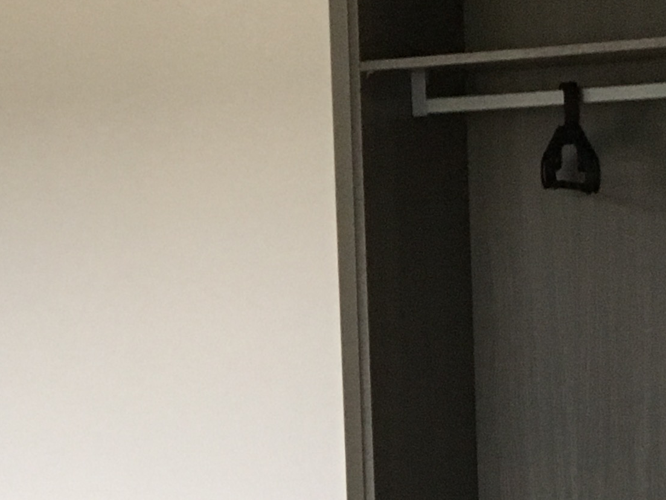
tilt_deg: -6.1
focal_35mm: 106
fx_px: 2039
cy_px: 386
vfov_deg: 13.9
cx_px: -11
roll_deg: +3.3
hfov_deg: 18.1
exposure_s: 1/17
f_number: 2.2
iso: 200
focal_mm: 4.15
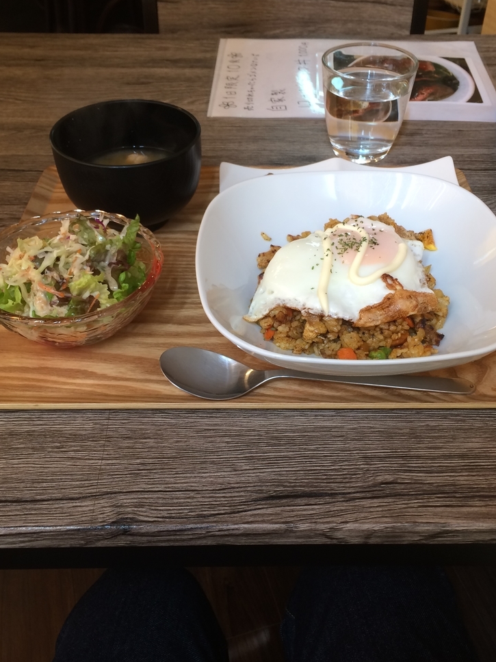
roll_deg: +2.0
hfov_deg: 39.6
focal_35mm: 36
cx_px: 265
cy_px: 329
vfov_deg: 51.4
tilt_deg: -42.4
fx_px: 688
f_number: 2.2
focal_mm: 4.15
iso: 40
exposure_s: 1/30
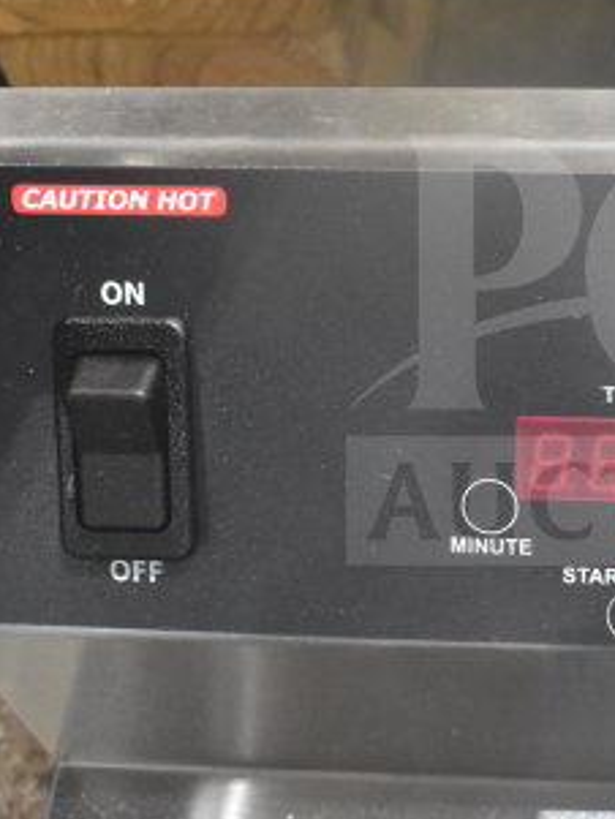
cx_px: 650
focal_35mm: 76
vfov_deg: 25.6
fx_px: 1799
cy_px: 350
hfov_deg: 18.7
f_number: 7.1
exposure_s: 1/200
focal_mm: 26
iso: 6400
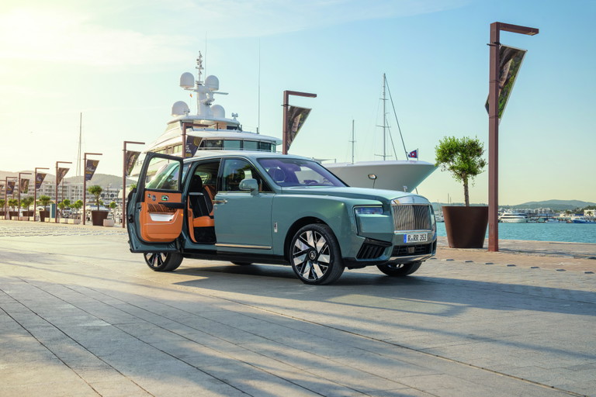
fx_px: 728
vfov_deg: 30.5
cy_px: 198
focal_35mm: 44
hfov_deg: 44.5
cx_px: 298
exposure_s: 1/160
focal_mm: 44
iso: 400
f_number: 9
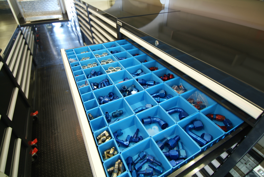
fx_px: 132
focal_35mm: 18
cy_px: 88
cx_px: 132
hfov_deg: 89.9
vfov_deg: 67.5
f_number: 4
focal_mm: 12
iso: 200
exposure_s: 1/6
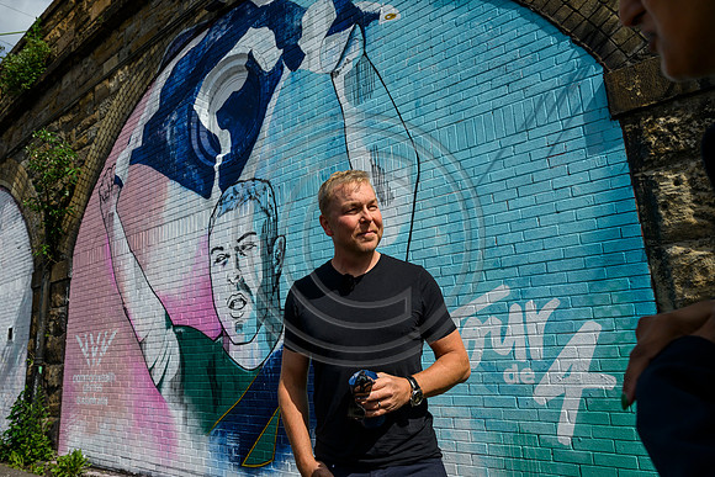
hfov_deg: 73.7
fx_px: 477
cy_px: 238
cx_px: 358
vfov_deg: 53.2
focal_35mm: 24
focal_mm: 24
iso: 200
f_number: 7.1
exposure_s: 1/1000
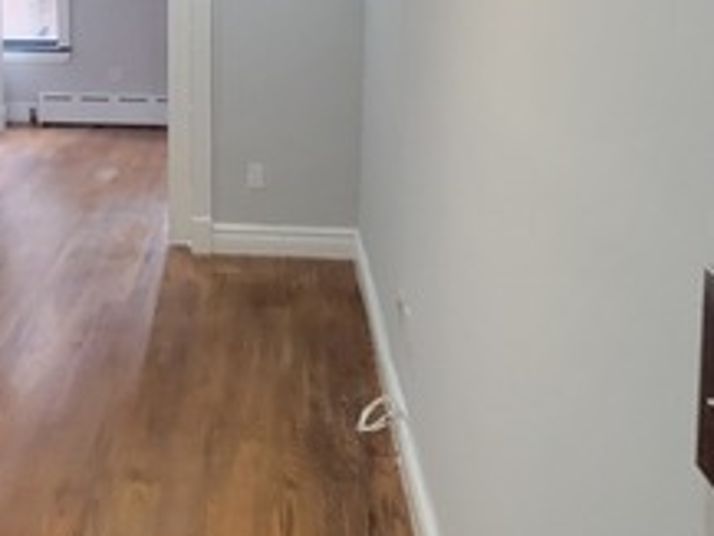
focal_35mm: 40
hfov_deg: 45.2
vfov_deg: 33.1
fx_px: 826
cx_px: 179
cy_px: 7
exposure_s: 1/30
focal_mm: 2.2
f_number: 2.2
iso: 400
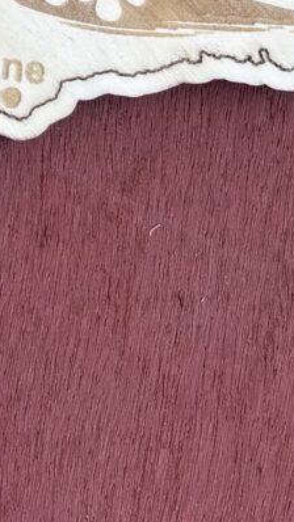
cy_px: -1
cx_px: -327
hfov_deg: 6.4
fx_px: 2521
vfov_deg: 11.7
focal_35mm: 182
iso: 50
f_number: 1.6
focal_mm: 5.96
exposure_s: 1/121
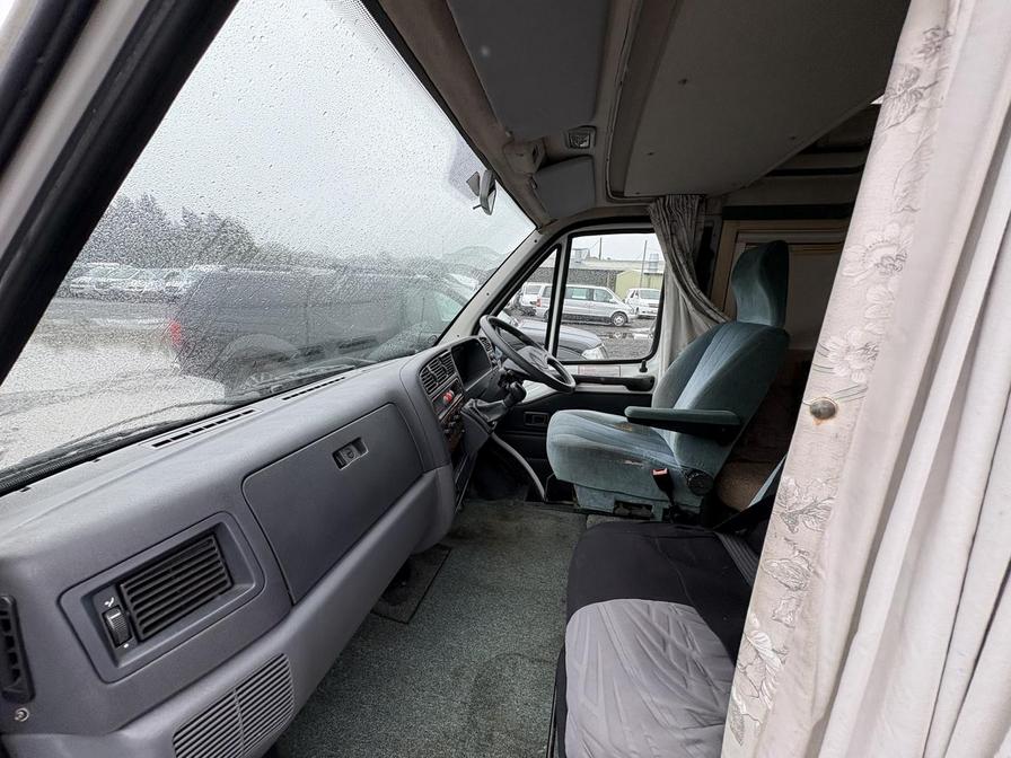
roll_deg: -6.0
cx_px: 506
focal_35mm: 14
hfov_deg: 102.1
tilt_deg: -10.8
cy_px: 379
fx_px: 409
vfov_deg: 85.7
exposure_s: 1/254
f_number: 2.2
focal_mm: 2.22
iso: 64
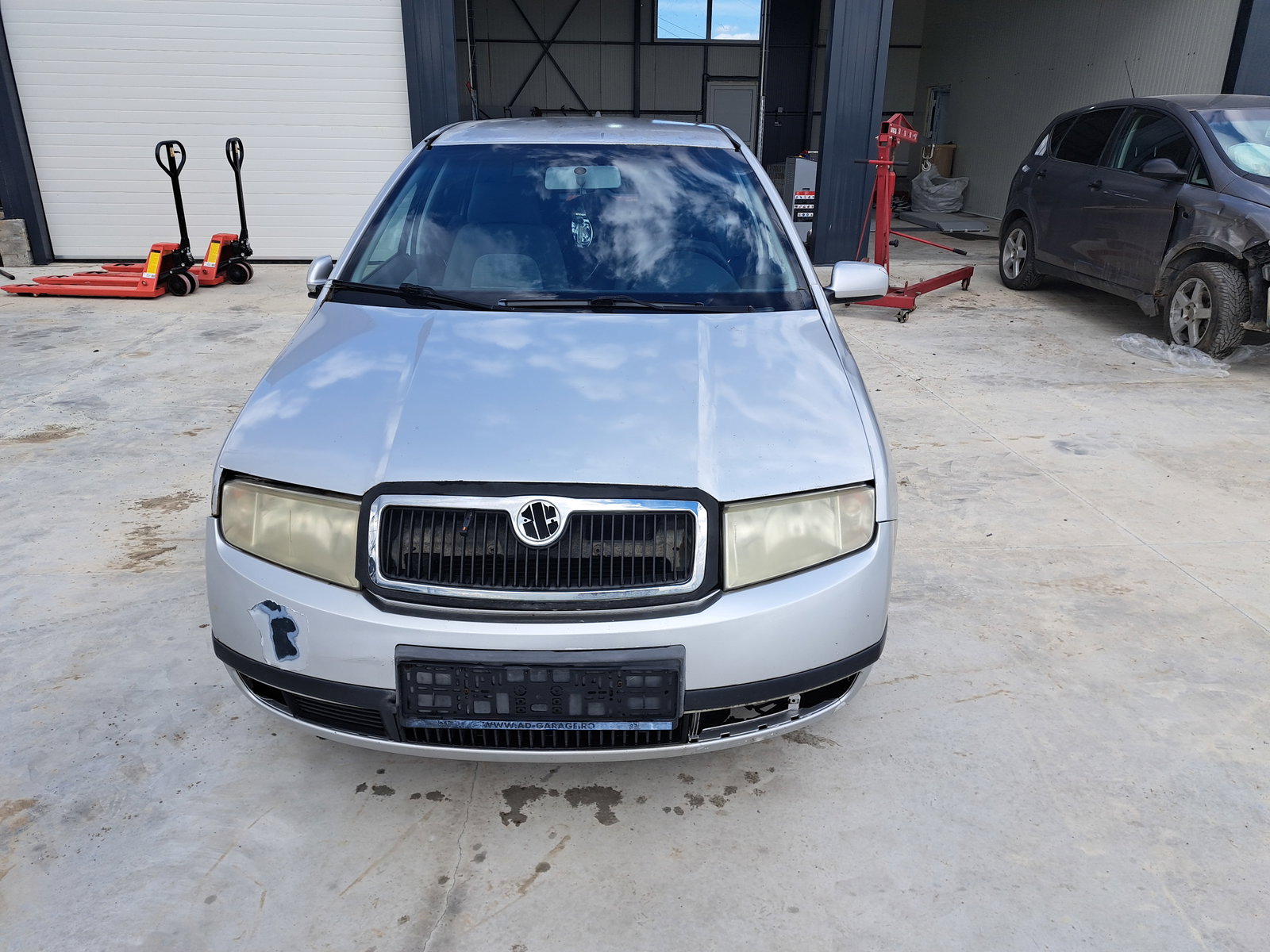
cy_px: 476
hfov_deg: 71.6
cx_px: 635
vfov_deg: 56.8
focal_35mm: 24
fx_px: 881
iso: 50
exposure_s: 1/484
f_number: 1.8
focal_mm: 5.23
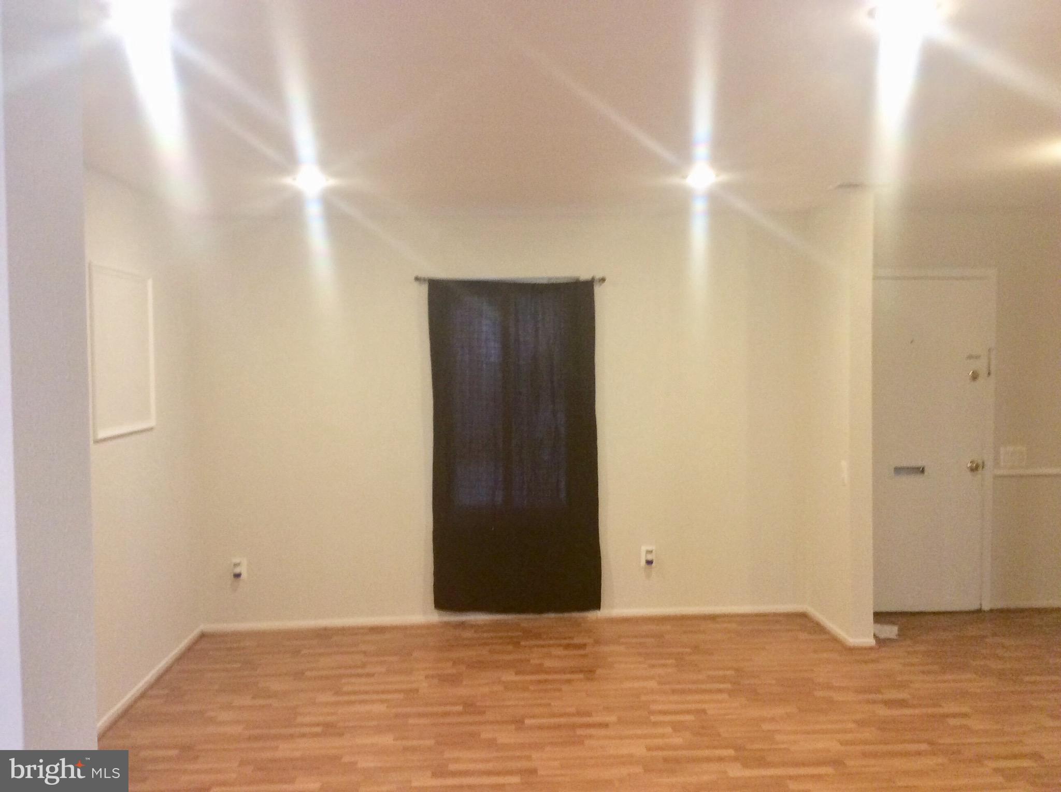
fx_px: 979
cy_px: 396
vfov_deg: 44.0
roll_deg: -0.9
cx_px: 530
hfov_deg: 56.9
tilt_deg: -3.4
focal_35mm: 32
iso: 100
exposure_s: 1/24
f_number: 2.4
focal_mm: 3.3
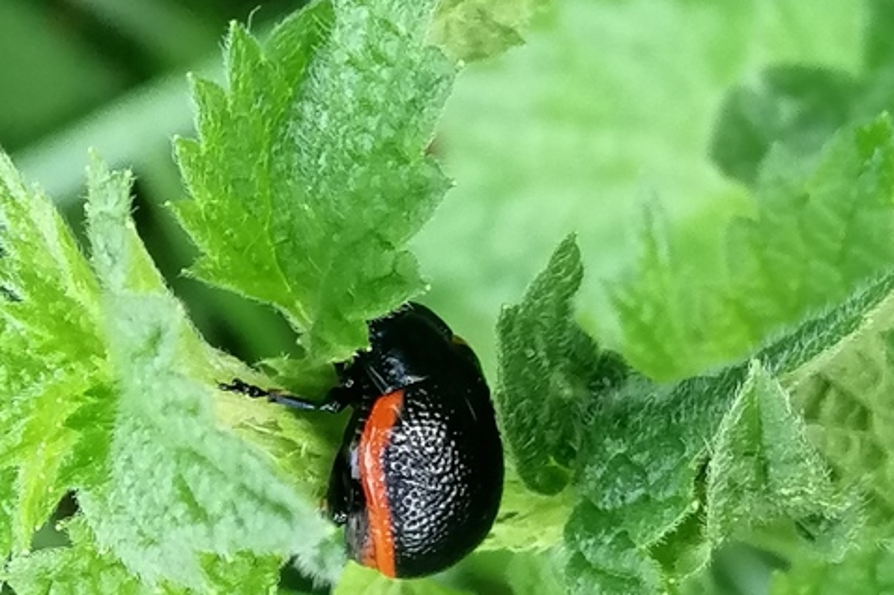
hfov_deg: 11.6
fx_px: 4392
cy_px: 468
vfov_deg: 7.7
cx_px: 447
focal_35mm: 177
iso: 200
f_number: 1.8
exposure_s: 1/33.3
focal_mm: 3.95
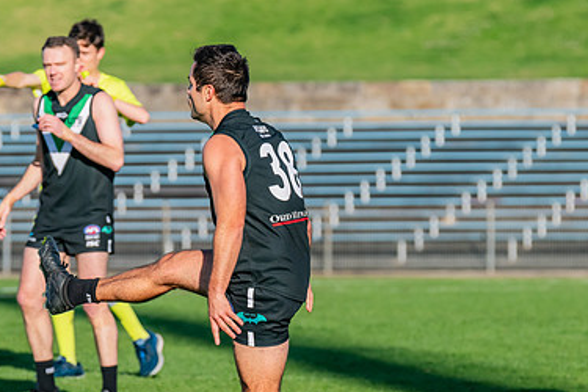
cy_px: 306
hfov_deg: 3.7
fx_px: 9015
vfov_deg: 2.5
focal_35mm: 552
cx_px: 220
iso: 800
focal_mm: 310
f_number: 8
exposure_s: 1/1600
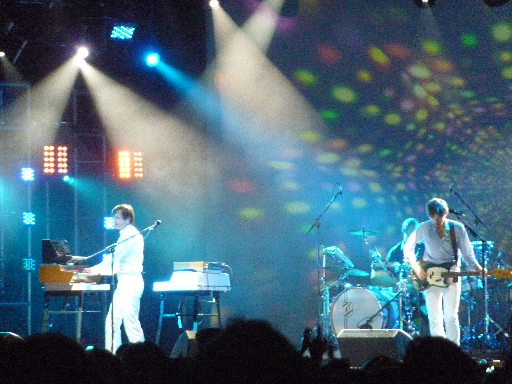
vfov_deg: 5.0
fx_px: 4437
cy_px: 192
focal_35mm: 300
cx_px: 256
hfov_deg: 6.6
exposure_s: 1/30
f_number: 4.9
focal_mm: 49.2
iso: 1250
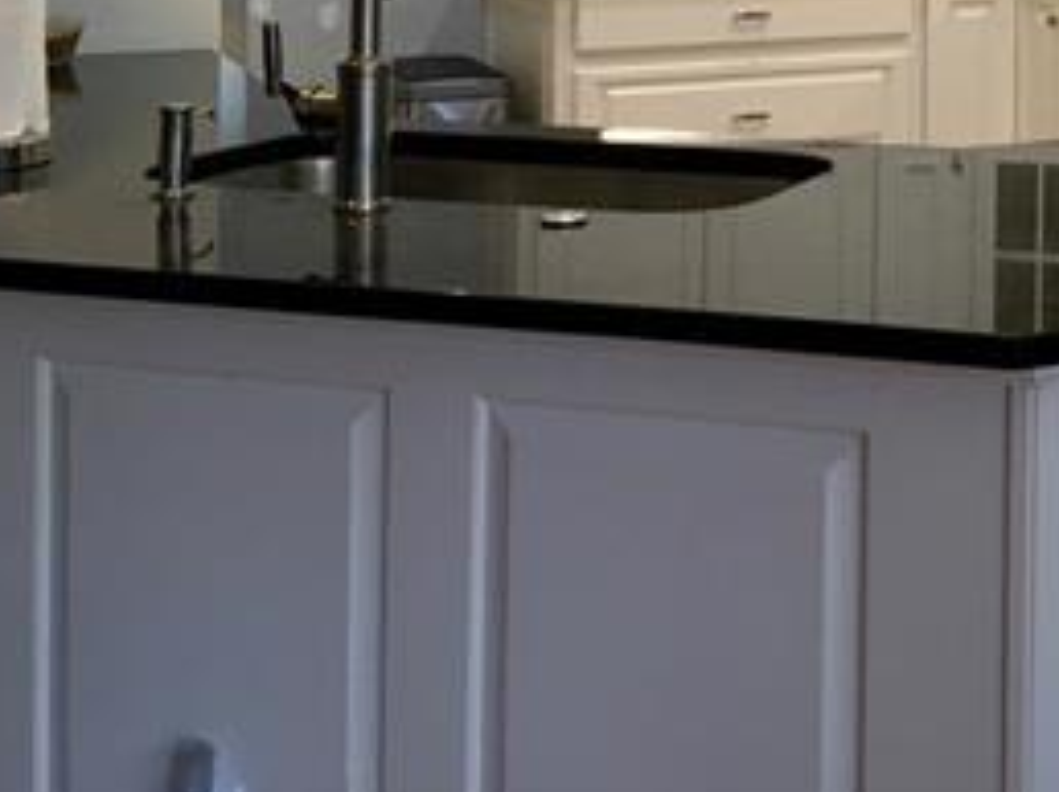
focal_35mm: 72
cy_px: -164
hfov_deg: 25.7
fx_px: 2201
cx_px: 1067
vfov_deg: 19.2
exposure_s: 1/30
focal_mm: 4.15
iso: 64
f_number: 2.2
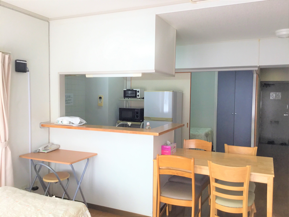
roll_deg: -0.2
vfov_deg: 45.4
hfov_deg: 58.4
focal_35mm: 31
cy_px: 108
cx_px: 144
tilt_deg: -2.3
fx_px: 259
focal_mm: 3.3
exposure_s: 1/120
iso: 40
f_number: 2.4
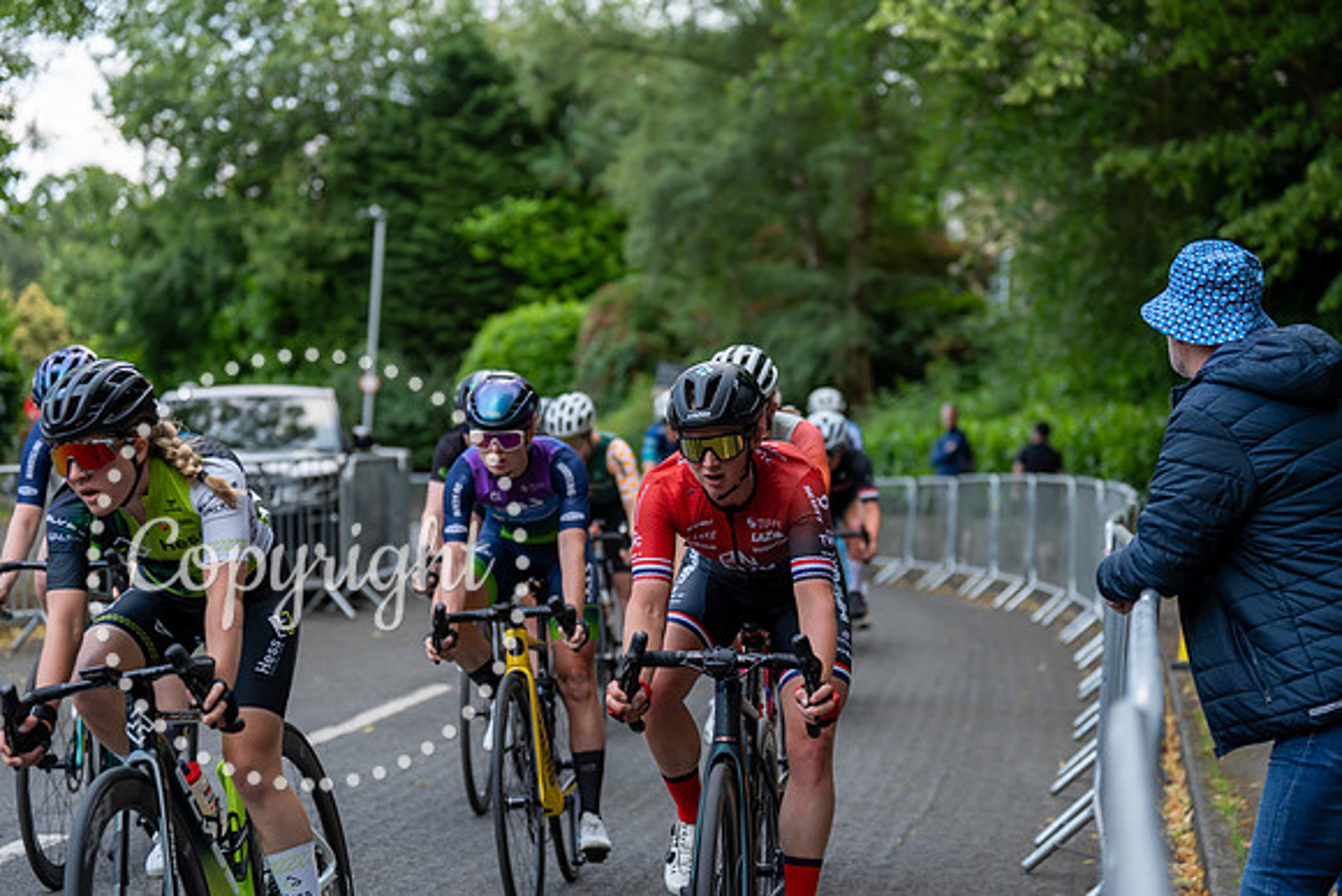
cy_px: 448
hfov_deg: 25.4
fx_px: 2983
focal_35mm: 80
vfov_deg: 17.1
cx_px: 671
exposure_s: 1/500
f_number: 2.8
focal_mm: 80
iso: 640
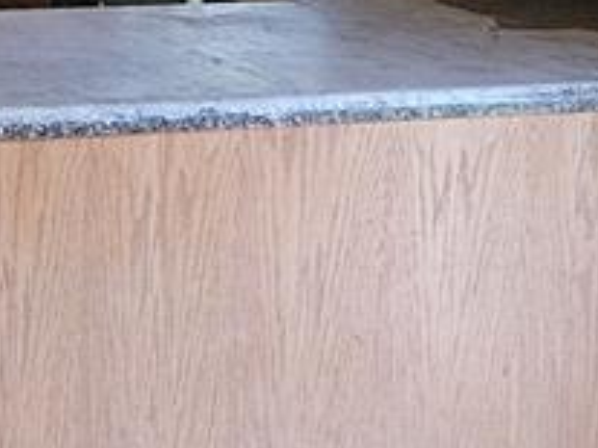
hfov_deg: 15.8
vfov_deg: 12.8
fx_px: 1968
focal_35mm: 114
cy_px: -35
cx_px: -306
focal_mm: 5.4
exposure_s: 1/24
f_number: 1.8
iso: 125
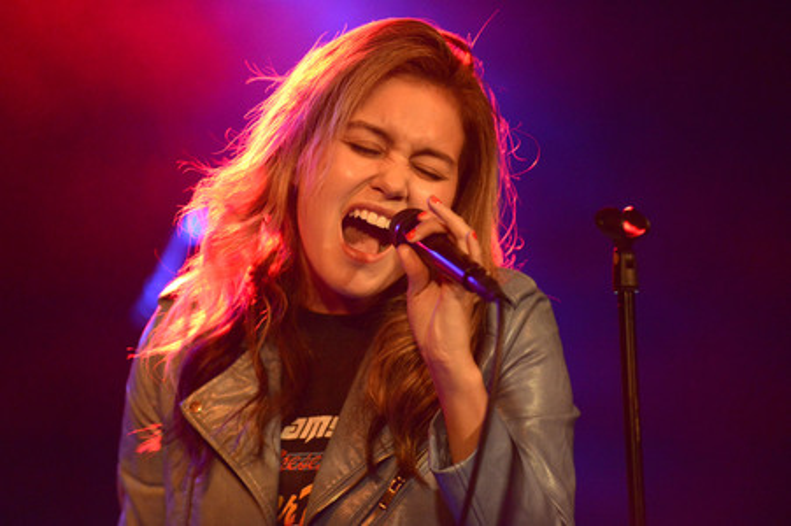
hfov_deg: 10.3
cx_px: 396
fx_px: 4391
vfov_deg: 6.9
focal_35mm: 200
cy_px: 263
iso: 8063
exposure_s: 1/250
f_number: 2.8
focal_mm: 200
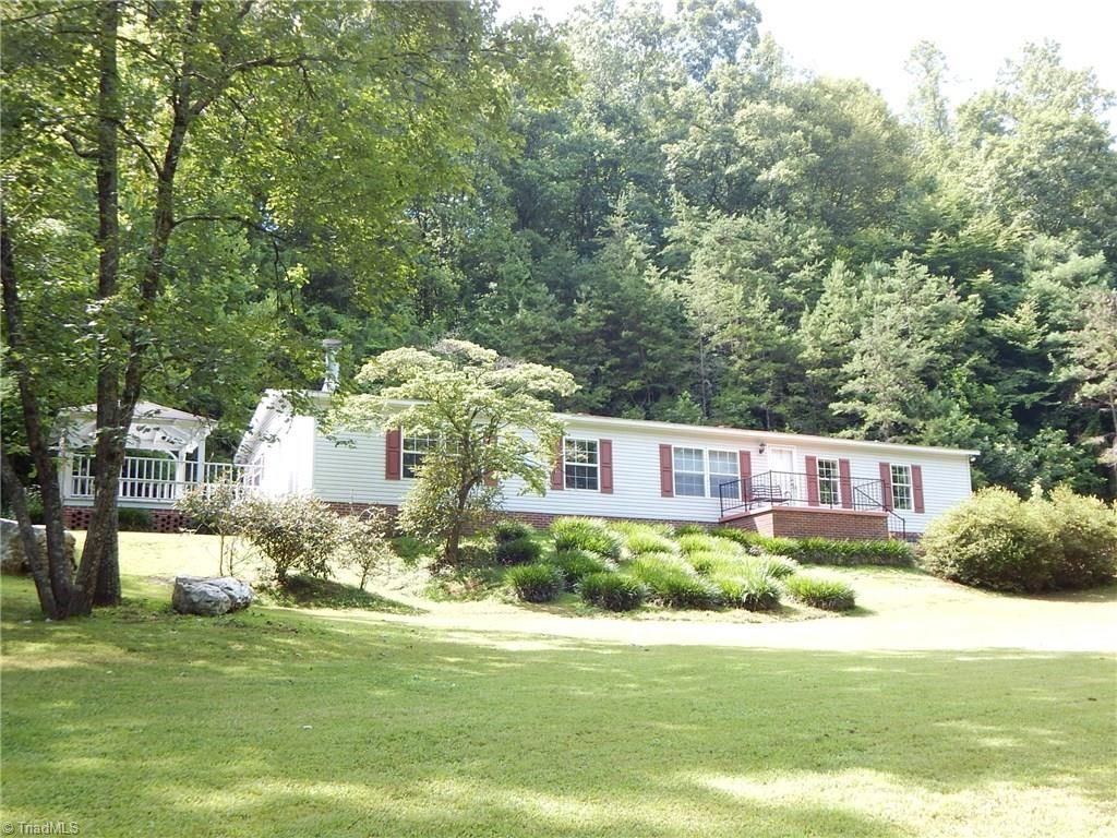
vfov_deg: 37.7
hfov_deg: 49.0
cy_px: 419
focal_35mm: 38
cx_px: 558
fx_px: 1226
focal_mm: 6.8
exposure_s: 1/200
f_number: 3.4
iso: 125
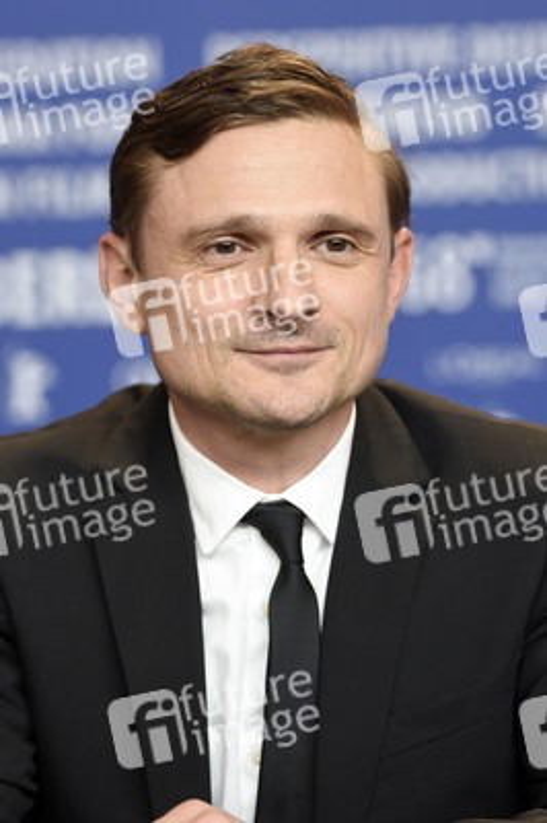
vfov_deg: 13.1
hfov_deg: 8.7
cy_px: 412
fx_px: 3596
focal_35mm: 158
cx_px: 274
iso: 640
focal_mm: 105
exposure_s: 1/250
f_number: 3.2
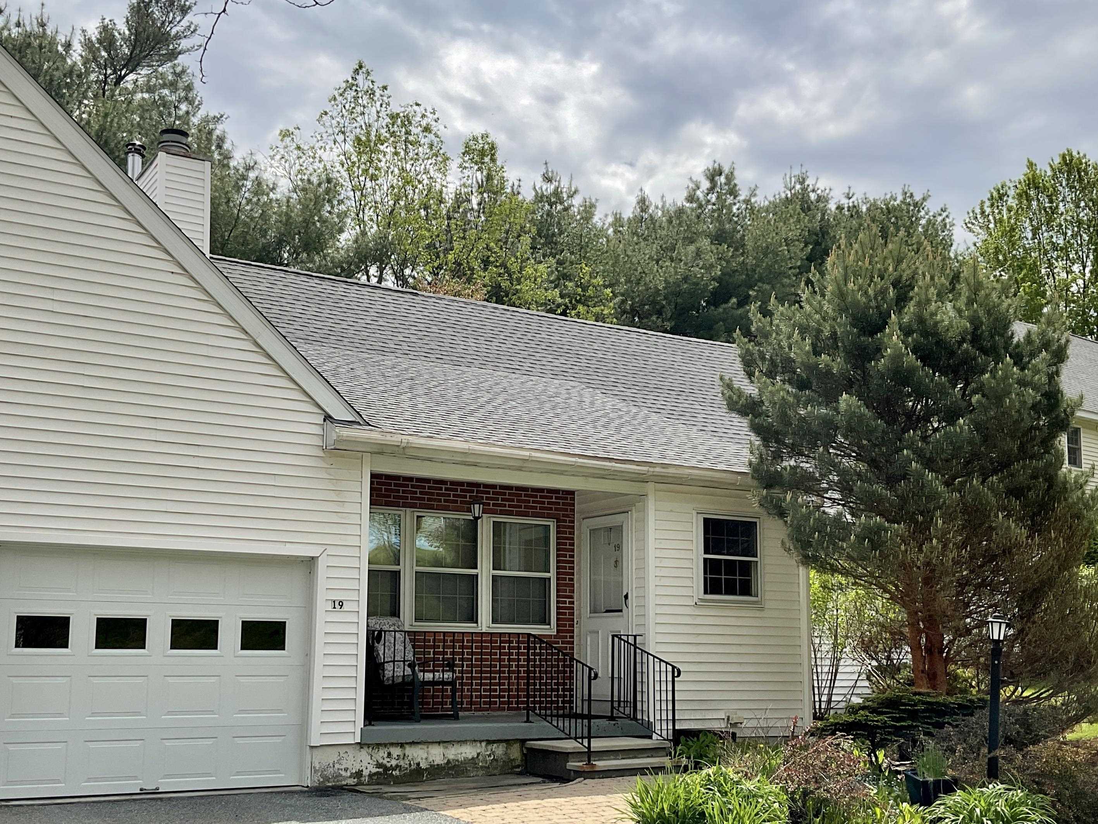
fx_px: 920
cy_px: 412
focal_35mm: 29
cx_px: 549
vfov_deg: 48.2
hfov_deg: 61.7
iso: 16
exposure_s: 1/3125
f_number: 1.8
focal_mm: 3
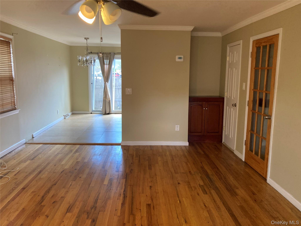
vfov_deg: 49.7
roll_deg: -1.2
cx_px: 150
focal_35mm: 28
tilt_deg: -8.2
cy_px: 113
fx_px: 243
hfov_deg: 63.4
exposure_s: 1/60
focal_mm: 3.99
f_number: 1.8
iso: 160
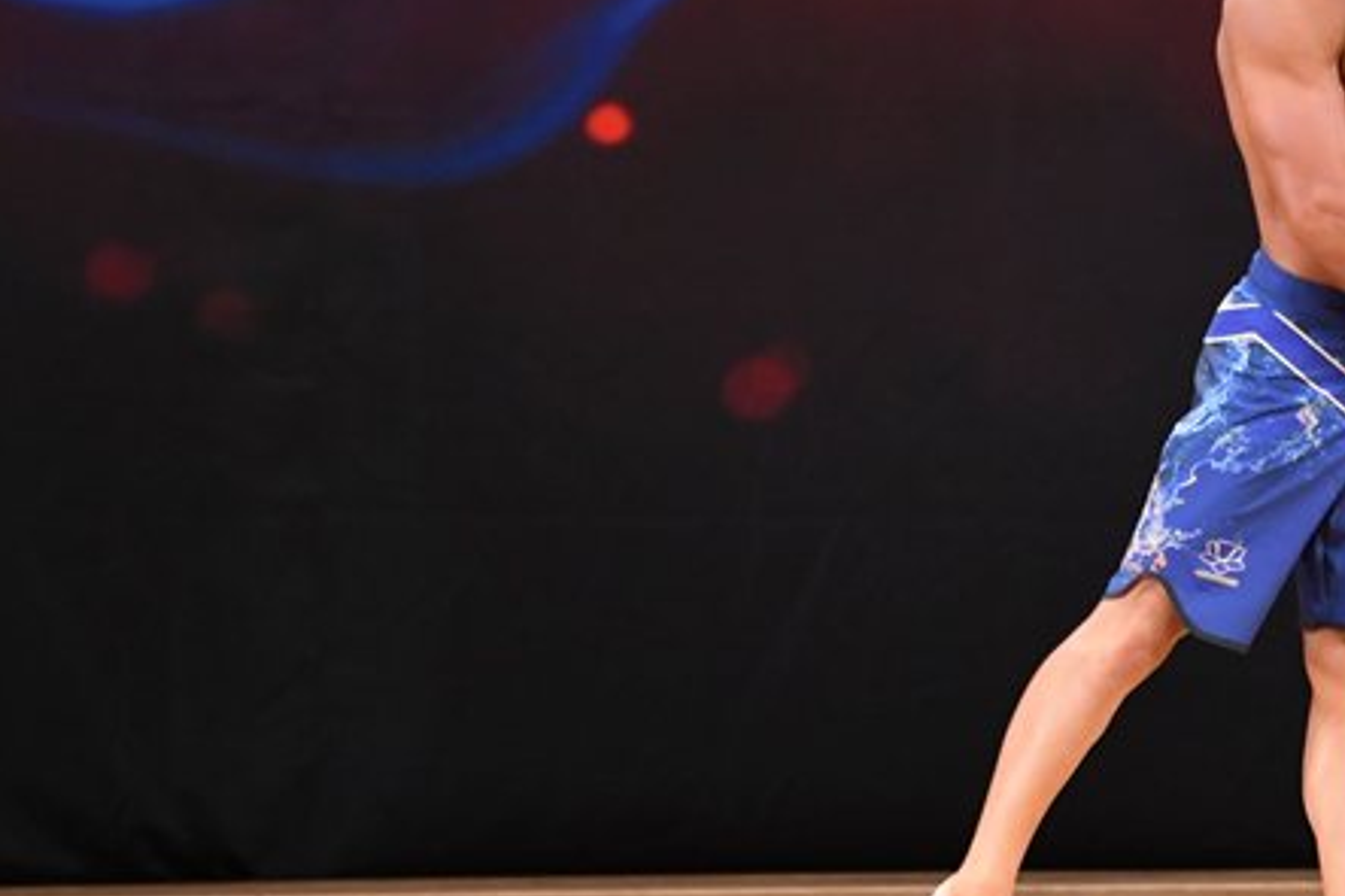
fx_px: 16656
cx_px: 1067
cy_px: 364
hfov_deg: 4.6
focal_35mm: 446
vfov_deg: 3.1
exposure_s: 1/400
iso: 3200
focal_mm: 170
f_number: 5.6
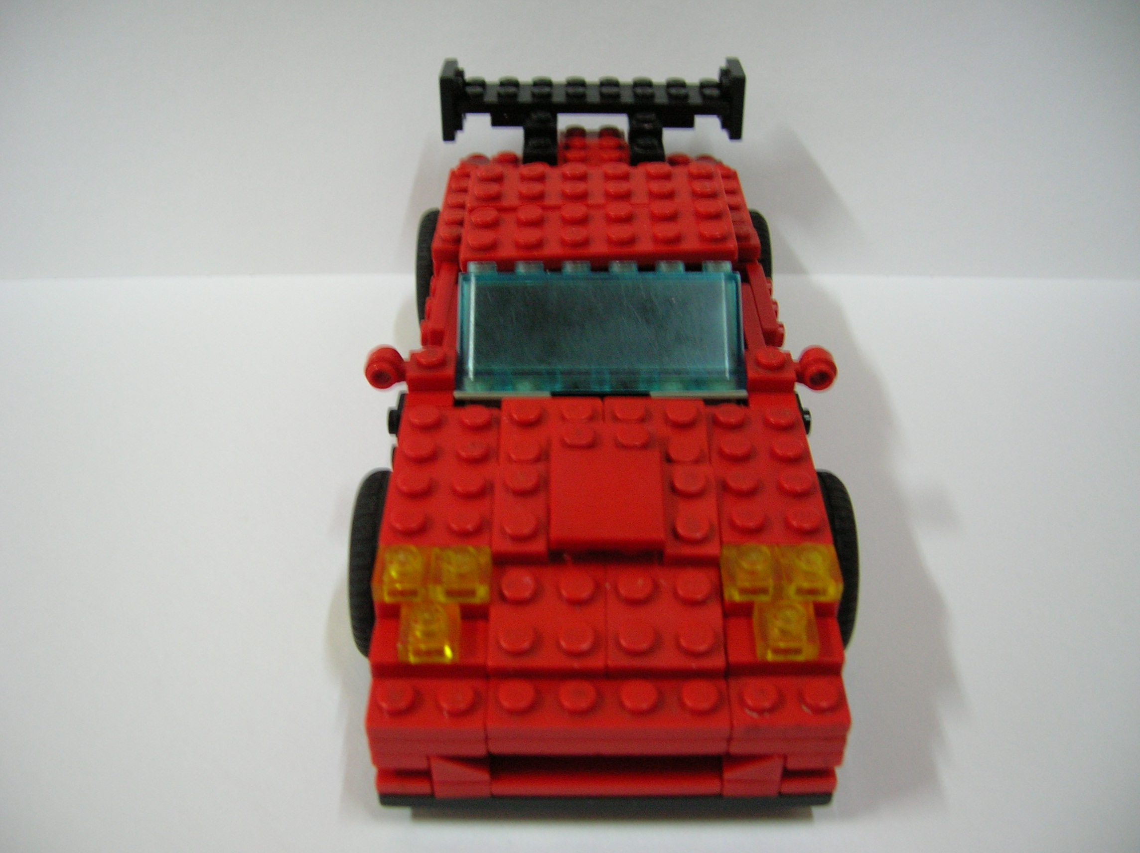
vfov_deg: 41.7
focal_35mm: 34
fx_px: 1119
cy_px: 426
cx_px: 570
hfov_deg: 54.0
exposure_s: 1/4.6
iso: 100
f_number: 2.9
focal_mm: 5.7
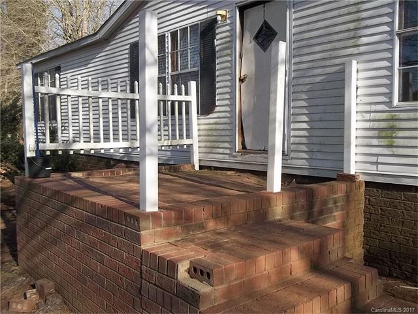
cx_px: 209
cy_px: 157
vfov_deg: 44.2
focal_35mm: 32
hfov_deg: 56.8
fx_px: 386
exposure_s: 1/80
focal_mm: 5.7
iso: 80
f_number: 8.8
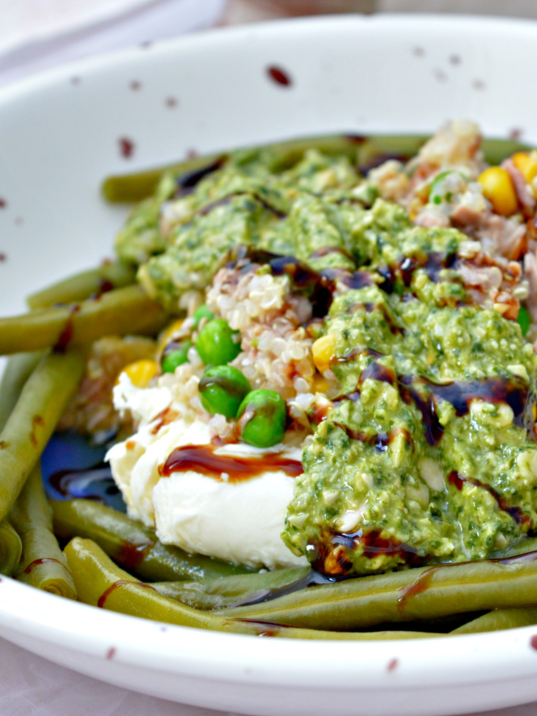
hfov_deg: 12.3
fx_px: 2476
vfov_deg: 16.5
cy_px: 359
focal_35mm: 120
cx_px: 392
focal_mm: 55
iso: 800
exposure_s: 1/50
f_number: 5.6
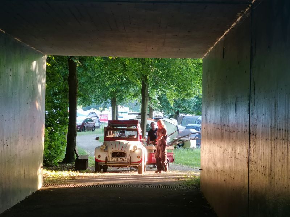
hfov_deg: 24.1
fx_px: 679
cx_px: 145
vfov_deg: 18.2
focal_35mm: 81
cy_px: 108
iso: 160
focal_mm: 7.48
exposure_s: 1/50
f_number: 2.4
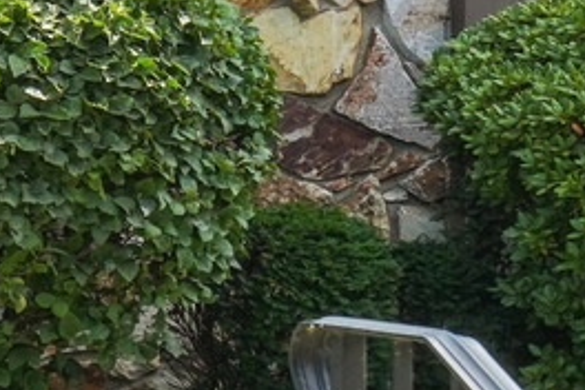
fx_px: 2892
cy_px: -474
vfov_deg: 7.3
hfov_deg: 9.3
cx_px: -1126
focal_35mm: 178
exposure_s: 1/500
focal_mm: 29
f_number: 8
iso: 400
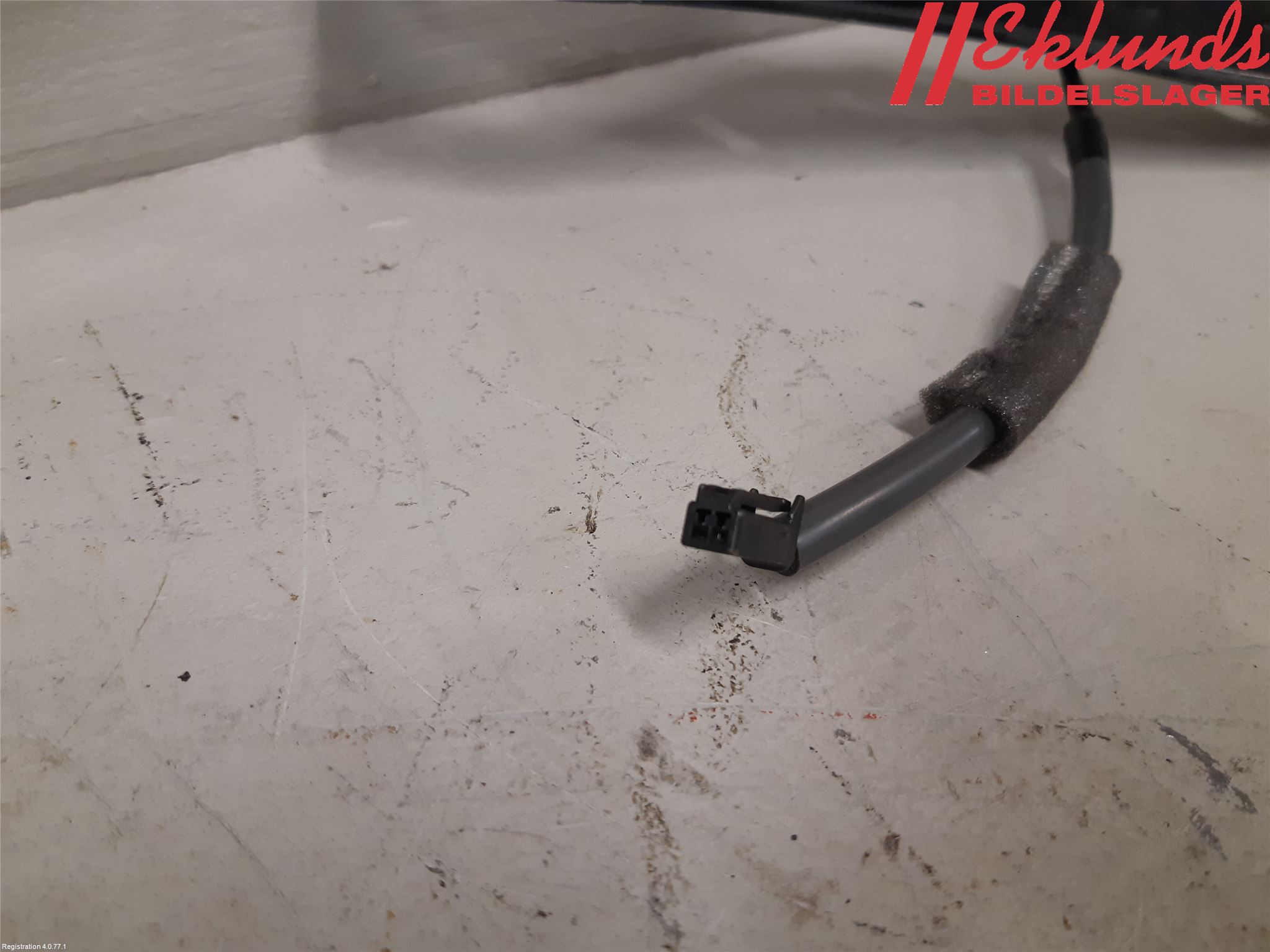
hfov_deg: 67.3
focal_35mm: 26
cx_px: 635
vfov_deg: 53.1
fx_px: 954
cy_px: 476
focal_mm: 3.93
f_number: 1.7
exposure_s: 1/50
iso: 160
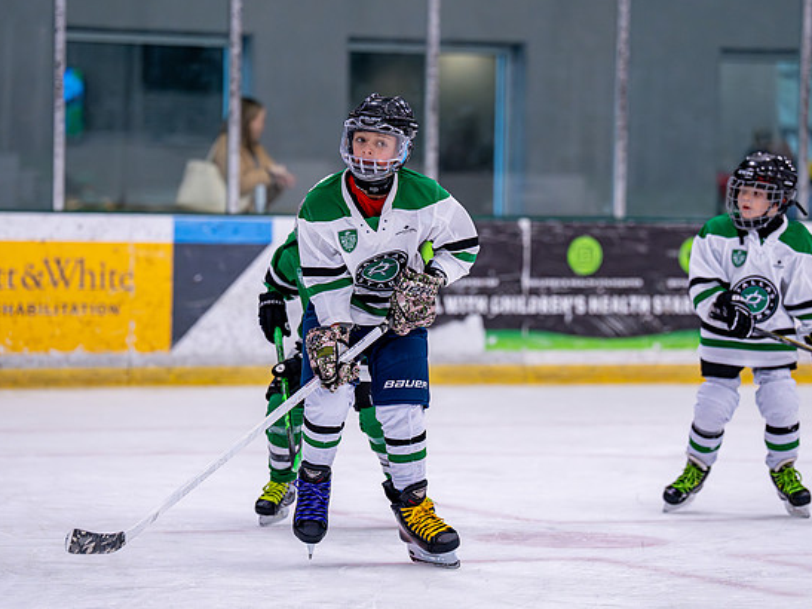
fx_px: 4081
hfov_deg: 11.4
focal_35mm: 174
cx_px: 415
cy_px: 324
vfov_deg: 8.5
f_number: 2.8
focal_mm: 140
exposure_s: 1/1250
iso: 2500
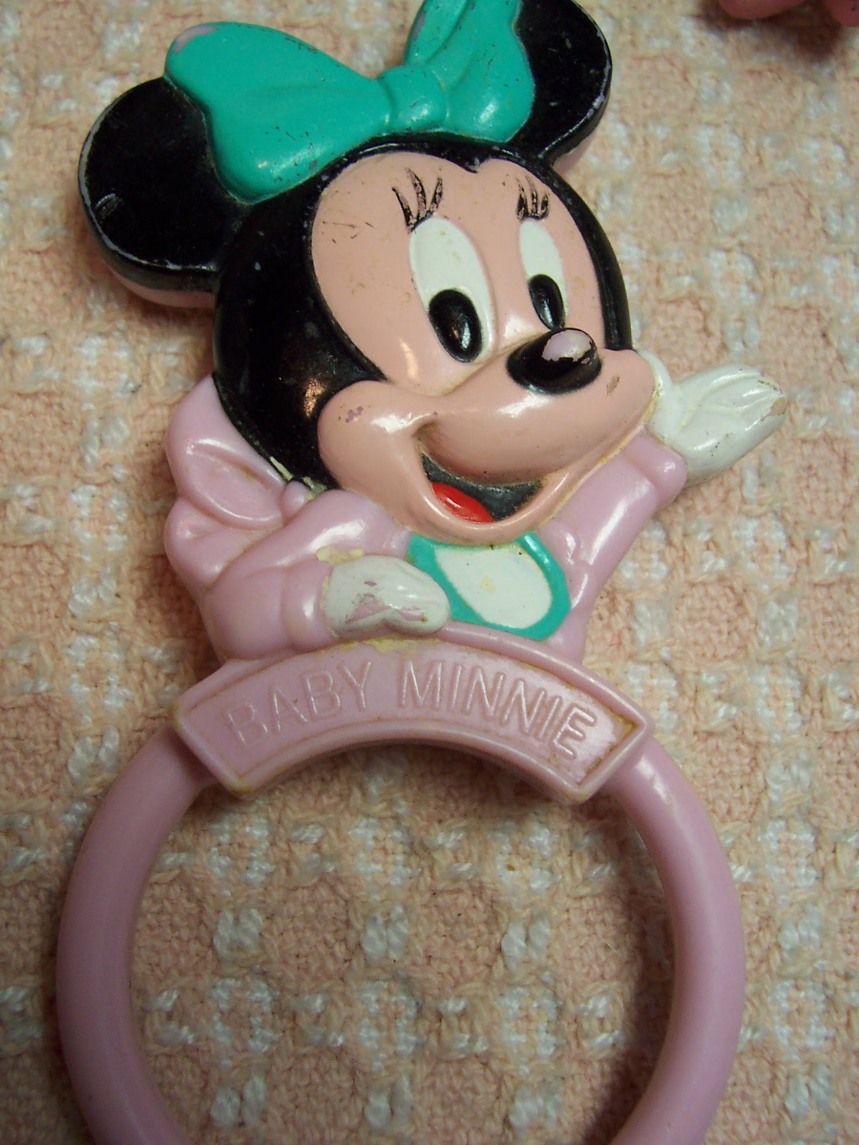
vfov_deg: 50.1
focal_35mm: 37
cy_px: 572
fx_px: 1224
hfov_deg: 38.7
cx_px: 430
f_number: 2.8
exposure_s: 1/90
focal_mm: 5.6
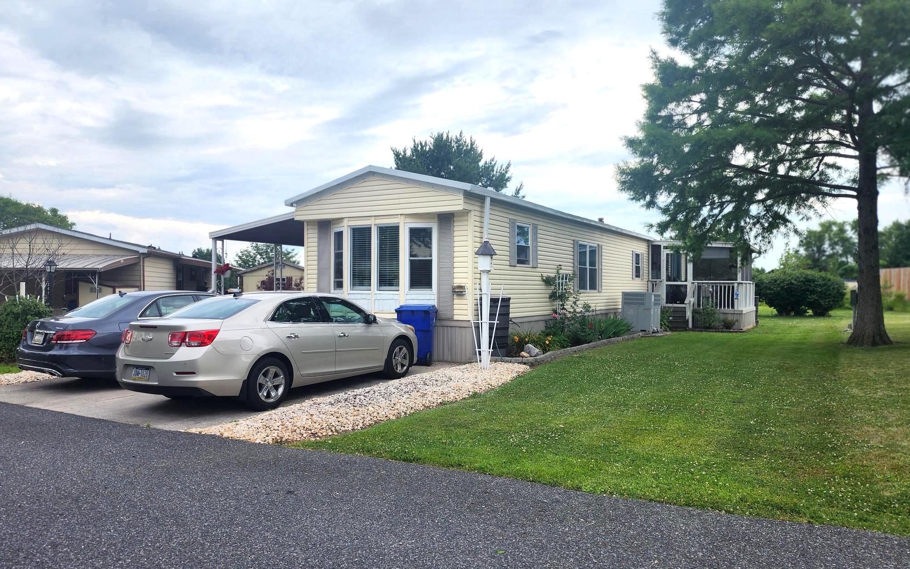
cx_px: 455
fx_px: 620
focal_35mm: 25
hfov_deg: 72.5
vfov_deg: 49.3
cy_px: 285
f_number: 1.8
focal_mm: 6.4
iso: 12
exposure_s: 1/237
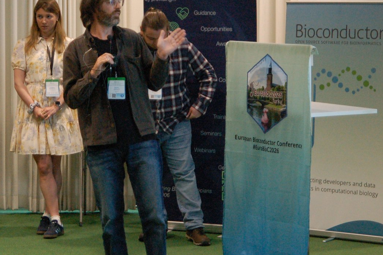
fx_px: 1531
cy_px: 78
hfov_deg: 14.2
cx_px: 131
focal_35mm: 144
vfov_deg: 9.5
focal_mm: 50
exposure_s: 1/125
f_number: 2.8
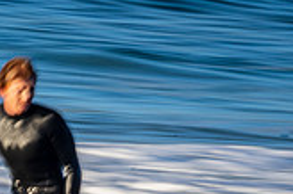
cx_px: -96
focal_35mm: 2655
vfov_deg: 0.5
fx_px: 21587
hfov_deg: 0.8
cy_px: 296
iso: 100
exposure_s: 1/15
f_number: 29
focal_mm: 500
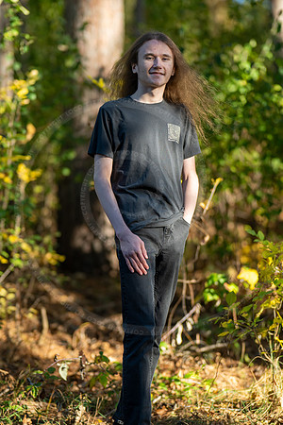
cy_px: 212
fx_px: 1497
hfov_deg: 10.8
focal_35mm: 127
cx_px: 142
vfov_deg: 16.1
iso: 80
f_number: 1.2
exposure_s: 1/1000
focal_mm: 85
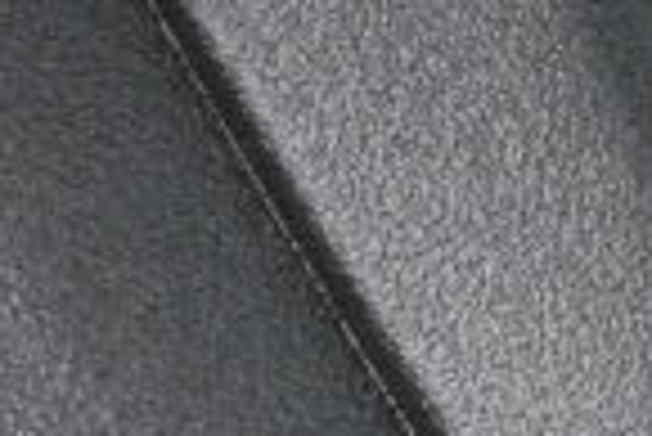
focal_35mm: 445
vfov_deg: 3.1
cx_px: 2109
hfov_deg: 4.4
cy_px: 240
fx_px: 8067
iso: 1600
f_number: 9
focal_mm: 42
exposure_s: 1/40
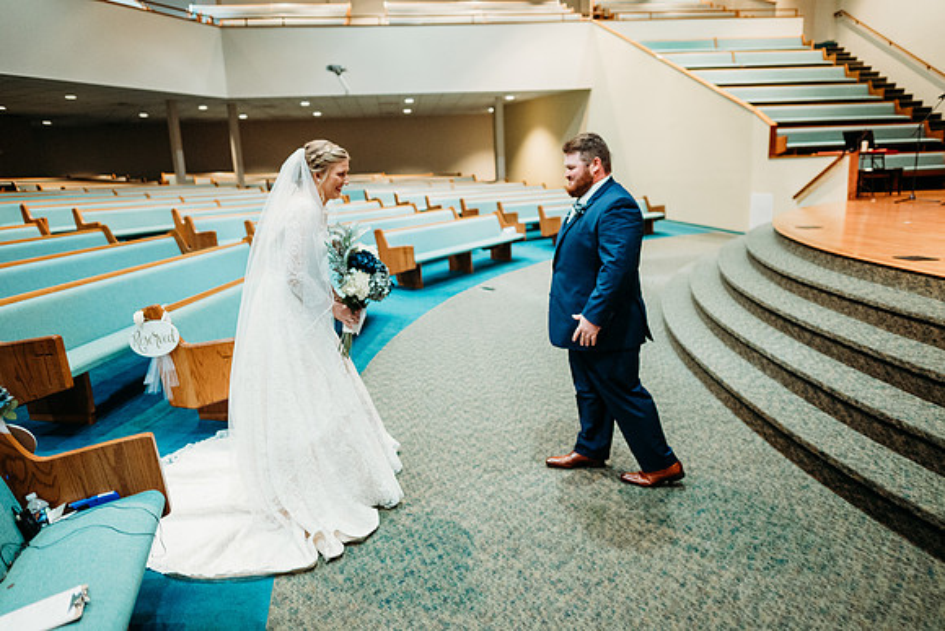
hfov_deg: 73.7
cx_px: 472
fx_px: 630
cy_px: 316
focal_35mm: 24
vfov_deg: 53.2
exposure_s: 1/100
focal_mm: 24
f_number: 1.8
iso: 2500
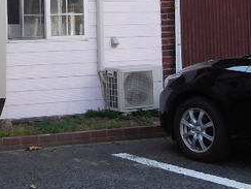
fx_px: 761
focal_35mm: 105
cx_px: -134
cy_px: -8
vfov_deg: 13.9
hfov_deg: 16.8
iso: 125
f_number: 3.6
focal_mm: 5.7
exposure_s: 1/400
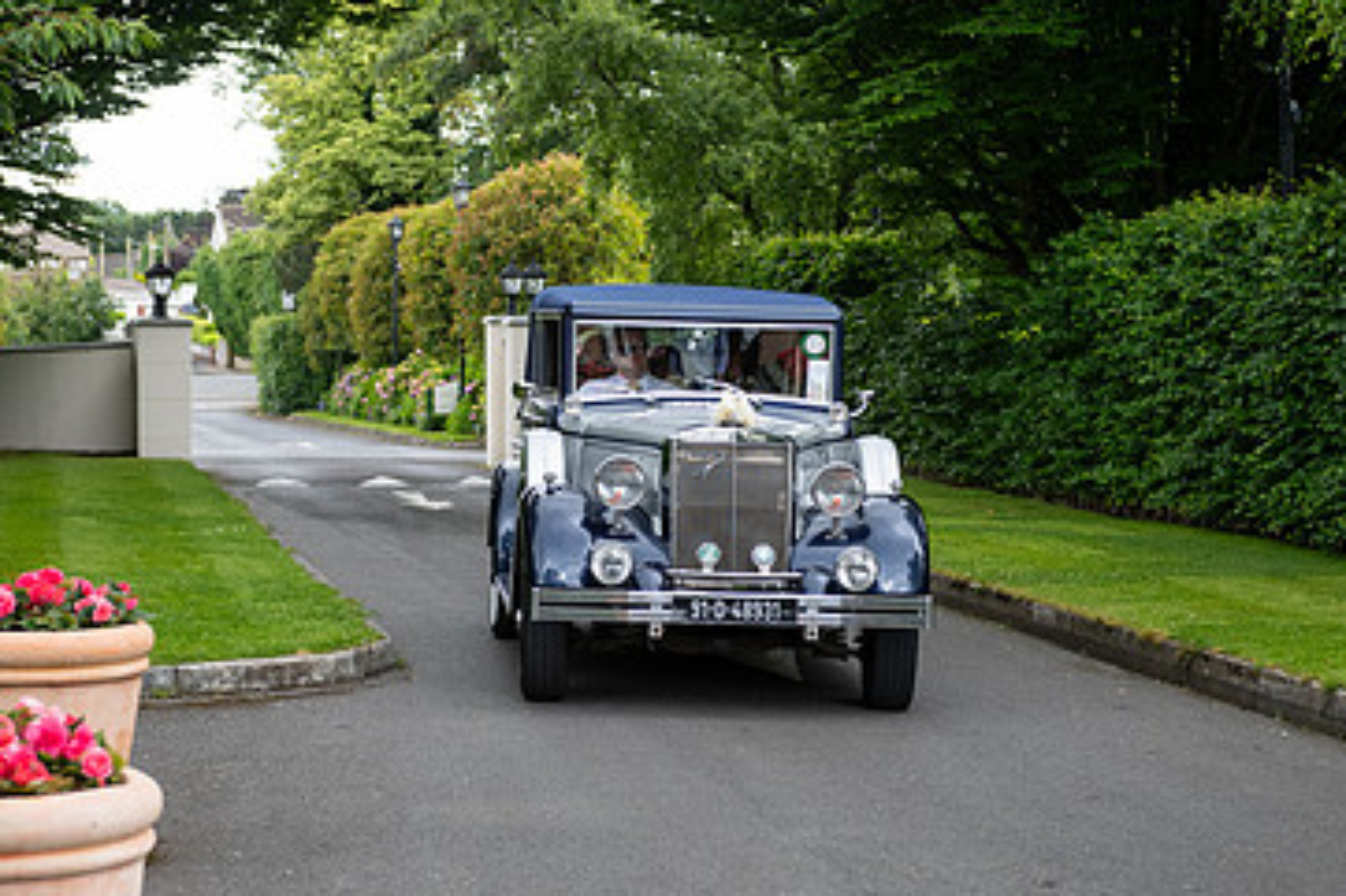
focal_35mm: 93
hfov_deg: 21.9
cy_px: 396
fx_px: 3475
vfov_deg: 14.7
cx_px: 632
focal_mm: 58
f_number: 3.5
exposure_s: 1/400
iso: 320
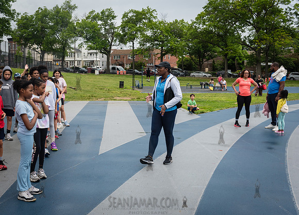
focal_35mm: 41
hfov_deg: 46.3
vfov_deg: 34.2
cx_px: 134
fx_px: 349
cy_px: 111
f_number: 4.5
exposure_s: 1/2000
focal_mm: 38
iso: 400
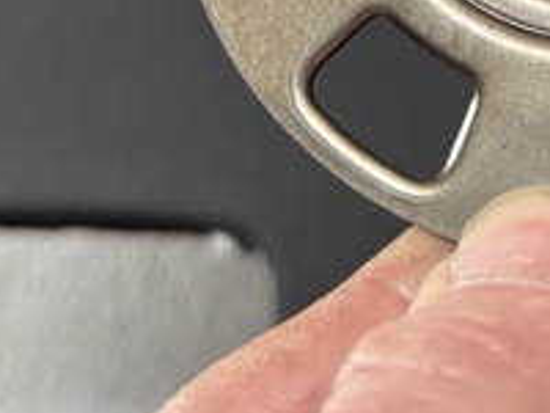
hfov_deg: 22.9
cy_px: -226
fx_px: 1319
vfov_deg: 16.1
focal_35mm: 83
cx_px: 506
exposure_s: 1/60
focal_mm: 5.96
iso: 400
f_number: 1.6
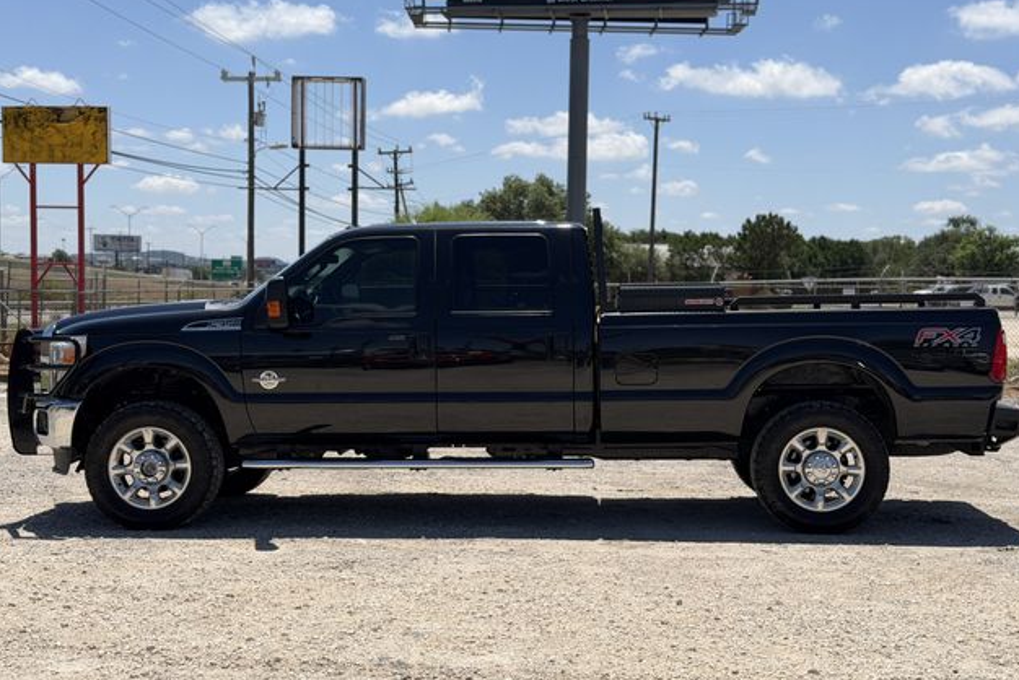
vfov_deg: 26.5
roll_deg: -0.9
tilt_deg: -3.4
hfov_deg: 38.9
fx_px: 1444
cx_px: 518
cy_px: 345
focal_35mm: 51
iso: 80
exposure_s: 1/7874
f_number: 1.78
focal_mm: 6.76
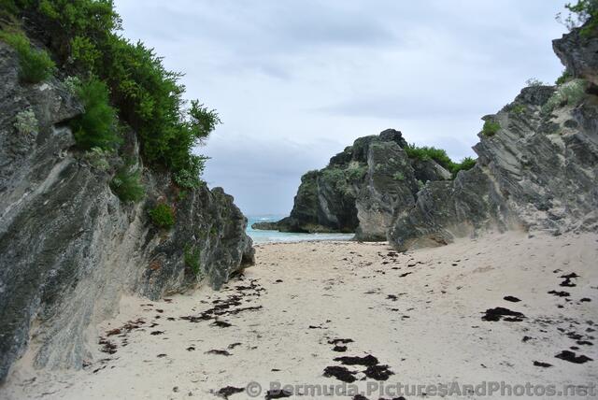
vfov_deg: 48.0
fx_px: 449
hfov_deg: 67.3
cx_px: 299
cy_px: 200
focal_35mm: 27
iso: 100
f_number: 4
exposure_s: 1/400
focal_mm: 10
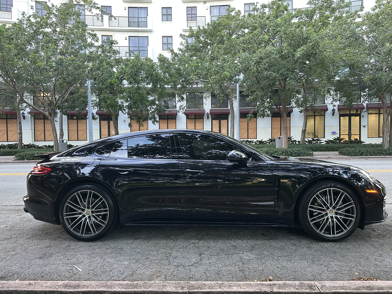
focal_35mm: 24
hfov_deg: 71.6
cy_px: 147
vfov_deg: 56.8
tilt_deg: -1.8
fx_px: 272
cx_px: 196
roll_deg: +0.8
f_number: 1.78
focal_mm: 6.86
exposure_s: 1/101
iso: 250
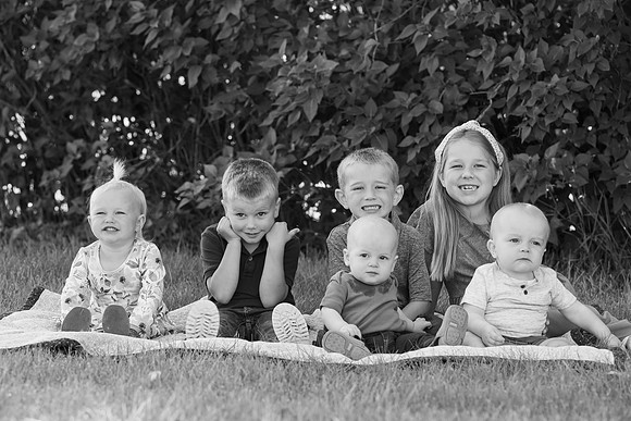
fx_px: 2735
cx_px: 316
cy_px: 210
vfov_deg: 8.8
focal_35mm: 156
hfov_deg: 13.2
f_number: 6.3
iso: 500
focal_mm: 156
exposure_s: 1/200
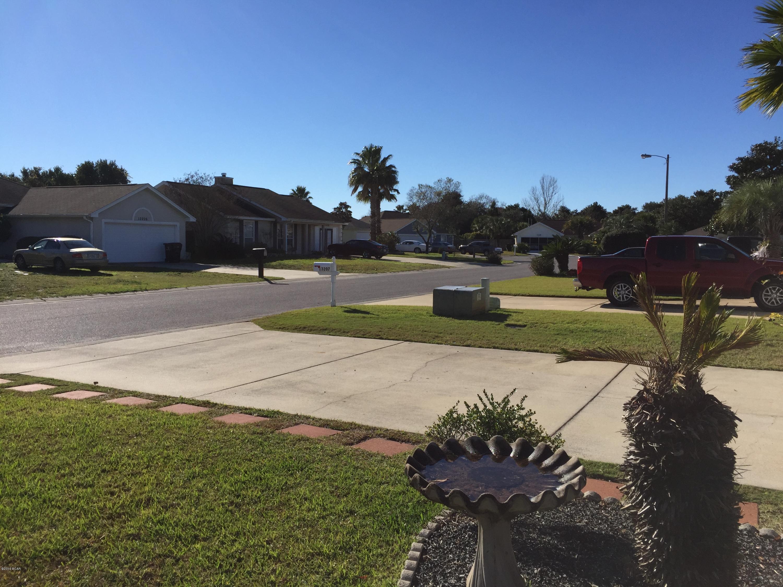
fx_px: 656
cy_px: 294
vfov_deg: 48.2
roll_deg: -1.0
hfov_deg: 61.7
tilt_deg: -4.2
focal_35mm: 29
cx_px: 392
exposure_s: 1/3300
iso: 32
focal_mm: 4.15
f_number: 2.2
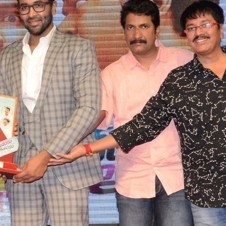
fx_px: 783
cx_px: 19
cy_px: 152
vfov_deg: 16.4
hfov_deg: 16.2
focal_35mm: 106
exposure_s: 1/125
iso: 500
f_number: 6.3
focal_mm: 26
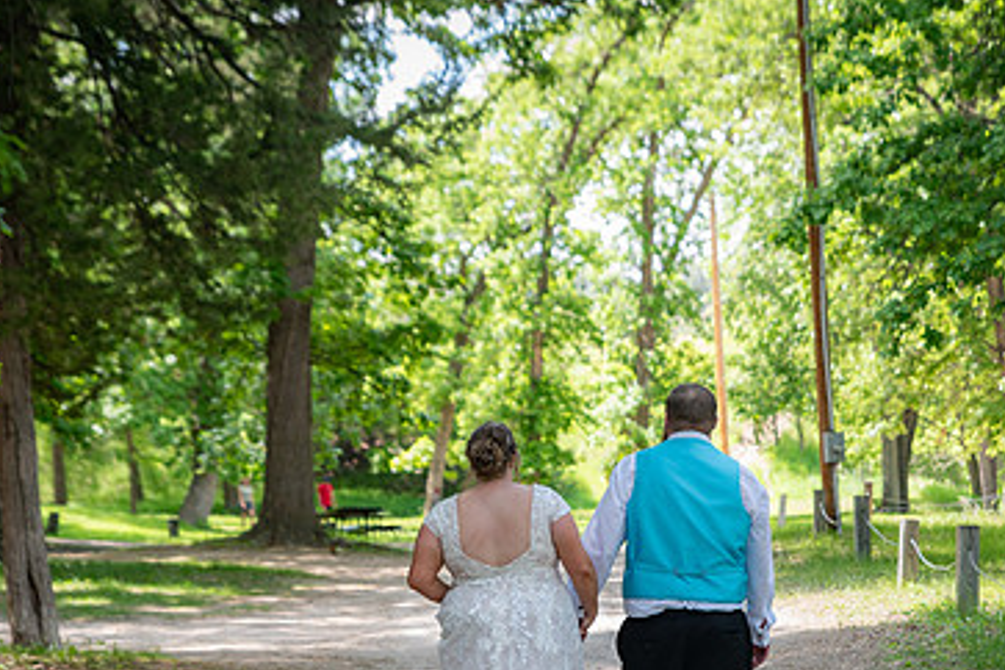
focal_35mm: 118
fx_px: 3294
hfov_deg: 17.3
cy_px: 481
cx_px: 717
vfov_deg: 11.6
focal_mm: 70
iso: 200
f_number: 4
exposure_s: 1/160
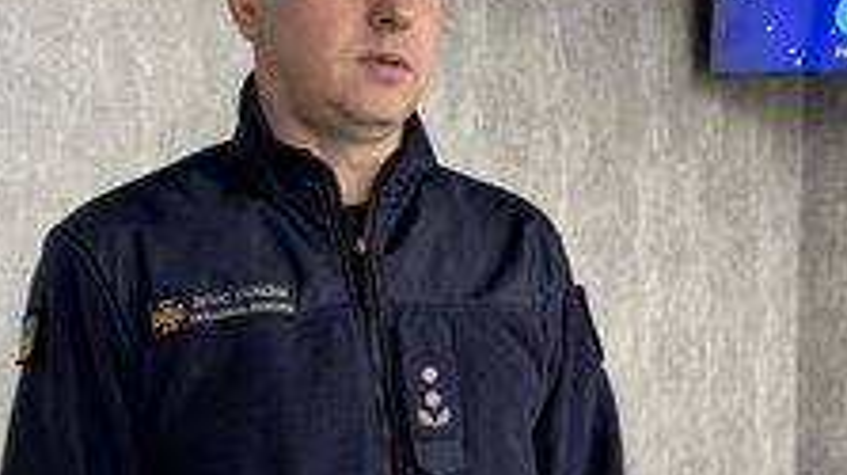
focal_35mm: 47
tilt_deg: -6.7
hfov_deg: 43.6
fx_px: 1055
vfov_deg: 25.2
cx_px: 490
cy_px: 334
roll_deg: +0.9
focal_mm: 6.76
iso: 160
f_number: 1.78
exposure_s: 1/75
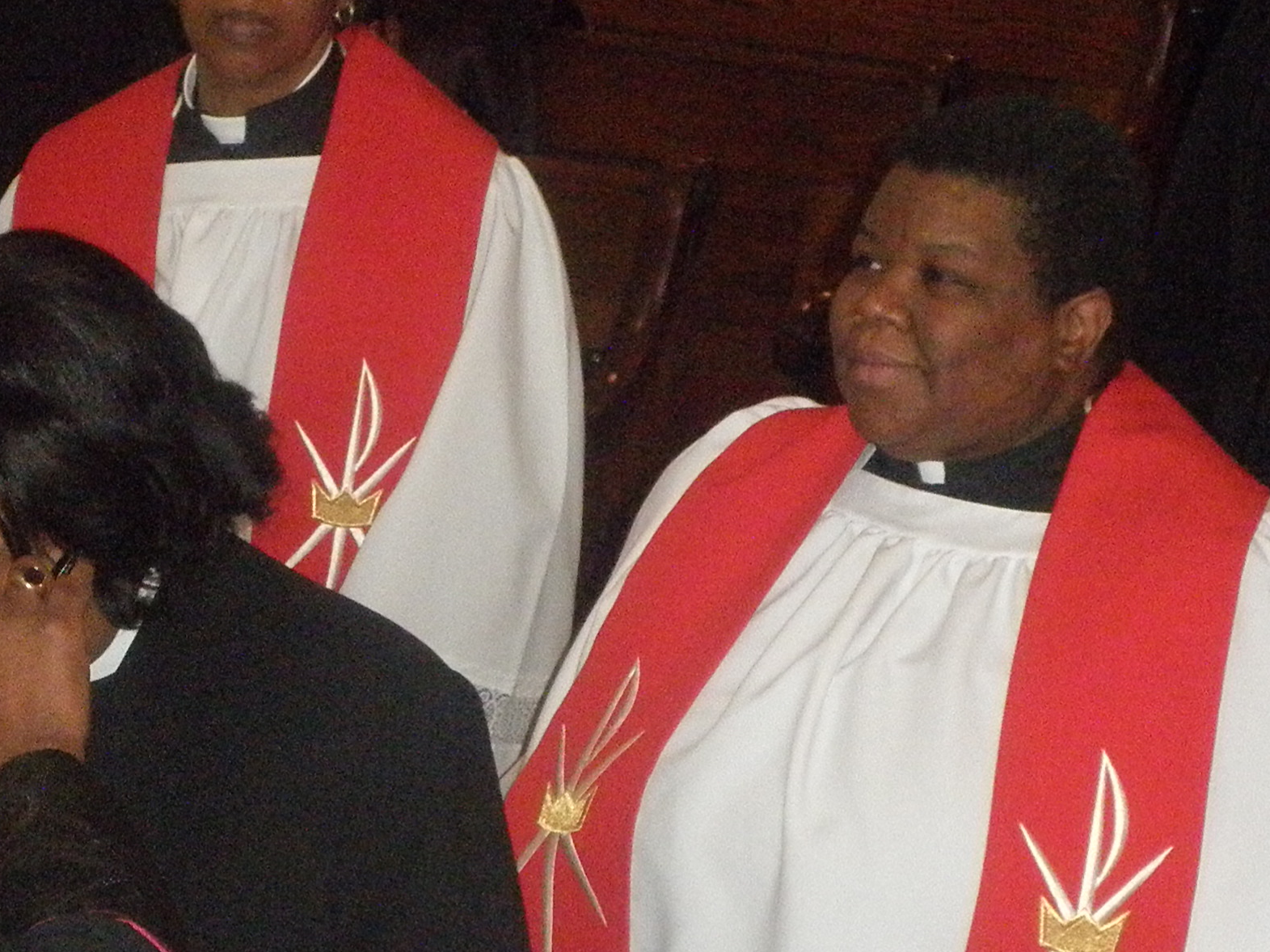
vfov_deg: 9.9
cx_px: -20
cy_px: 717
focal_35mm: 149
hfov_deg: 13.1
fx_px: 5466
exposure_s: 1/100
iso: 640
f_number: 3.8
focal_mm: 10.5
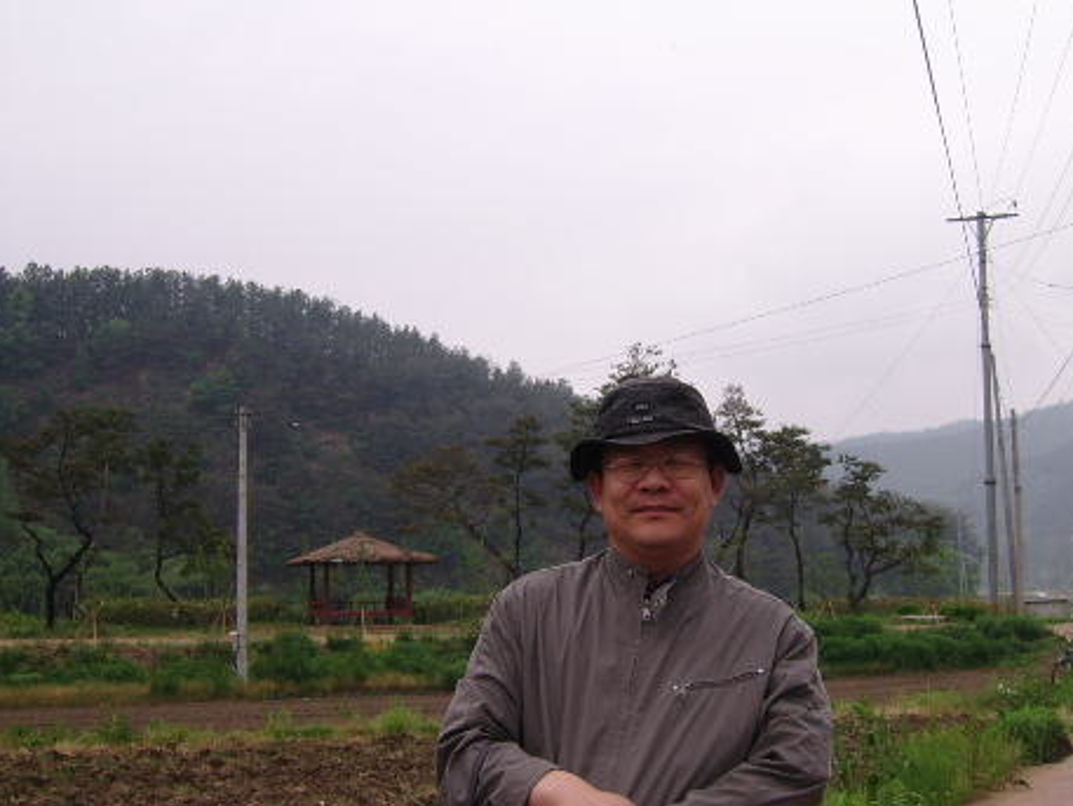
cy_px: 451
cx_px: 639
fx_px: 1519
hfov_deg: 38.8
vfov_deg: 29.7
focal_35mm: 49
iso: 50
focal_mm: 5.95
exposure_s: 1/272
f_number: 5.8
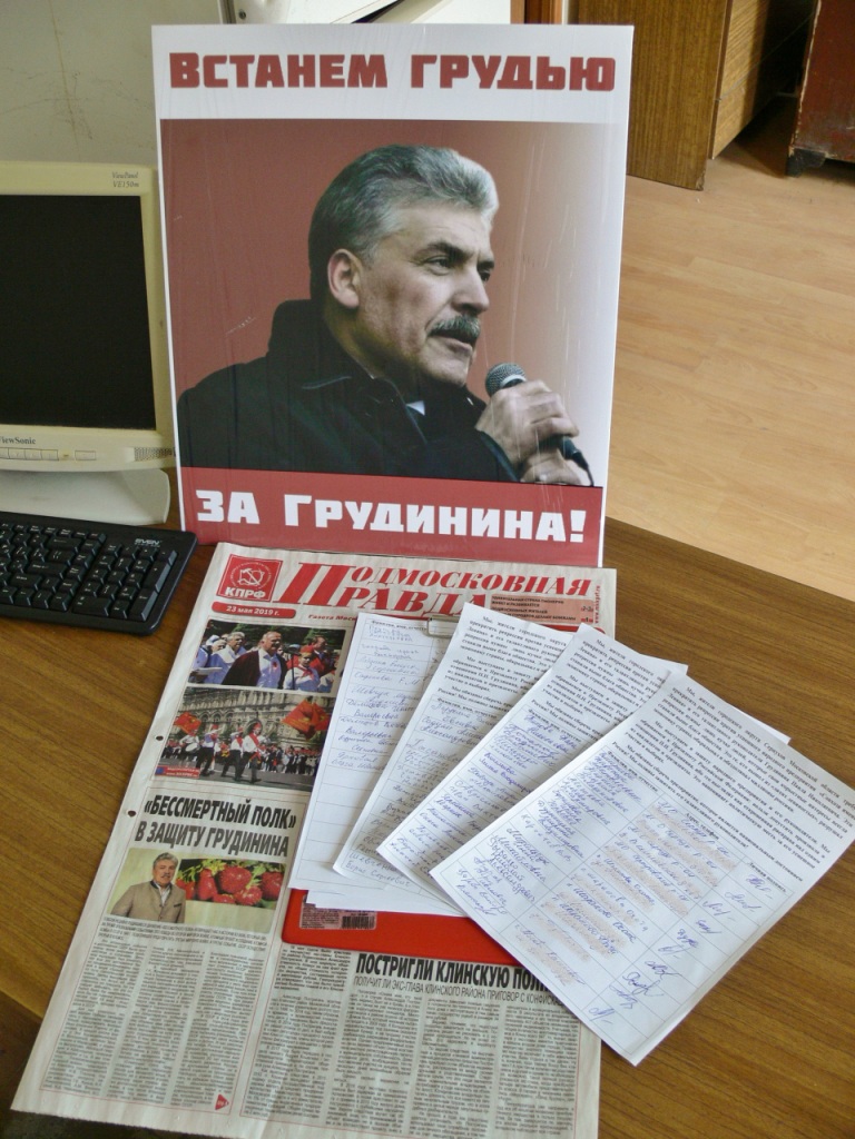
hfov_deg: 40.7
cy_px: 570
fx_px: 1153
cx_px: 428
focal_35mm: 35
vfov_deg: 52.6
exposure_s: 1/30
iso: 125
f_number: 2.8
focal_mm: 7.4
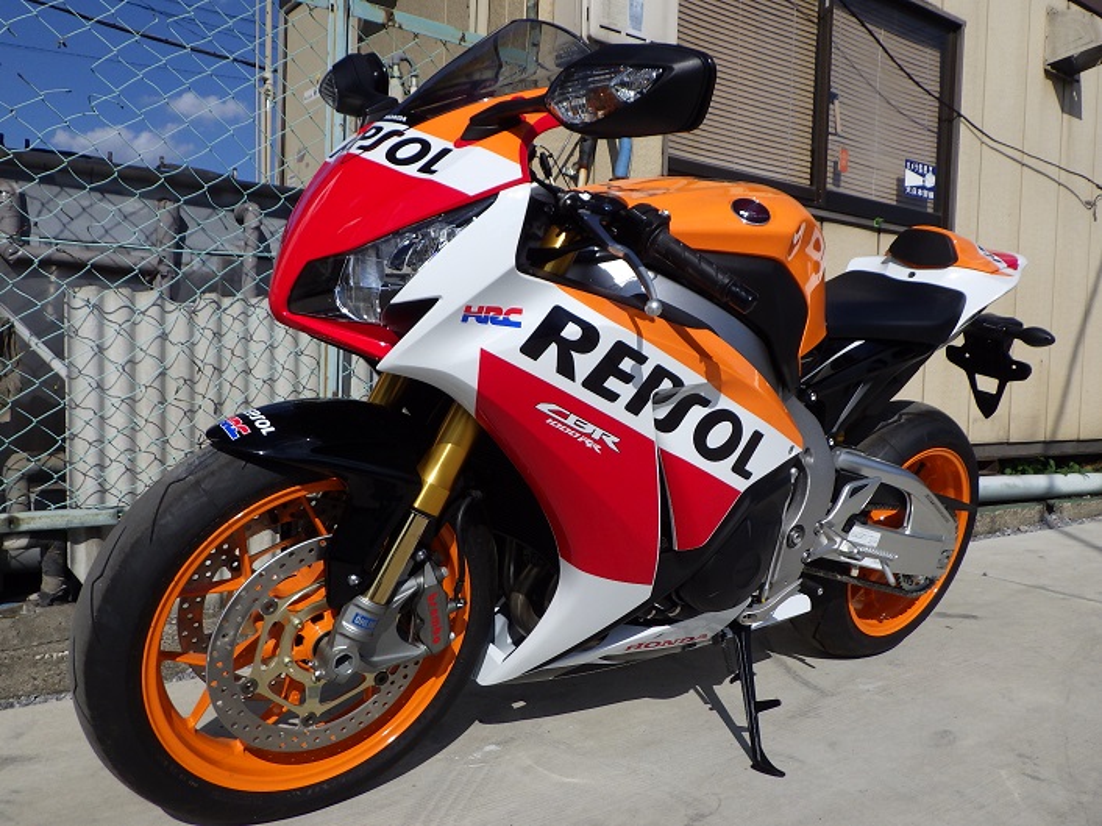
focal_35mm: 28
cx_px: 551
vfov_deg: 49.7
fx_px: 891
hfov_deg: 63.5
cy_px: 413
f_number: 4.2
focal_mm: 5
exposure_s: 1/2000
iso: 125
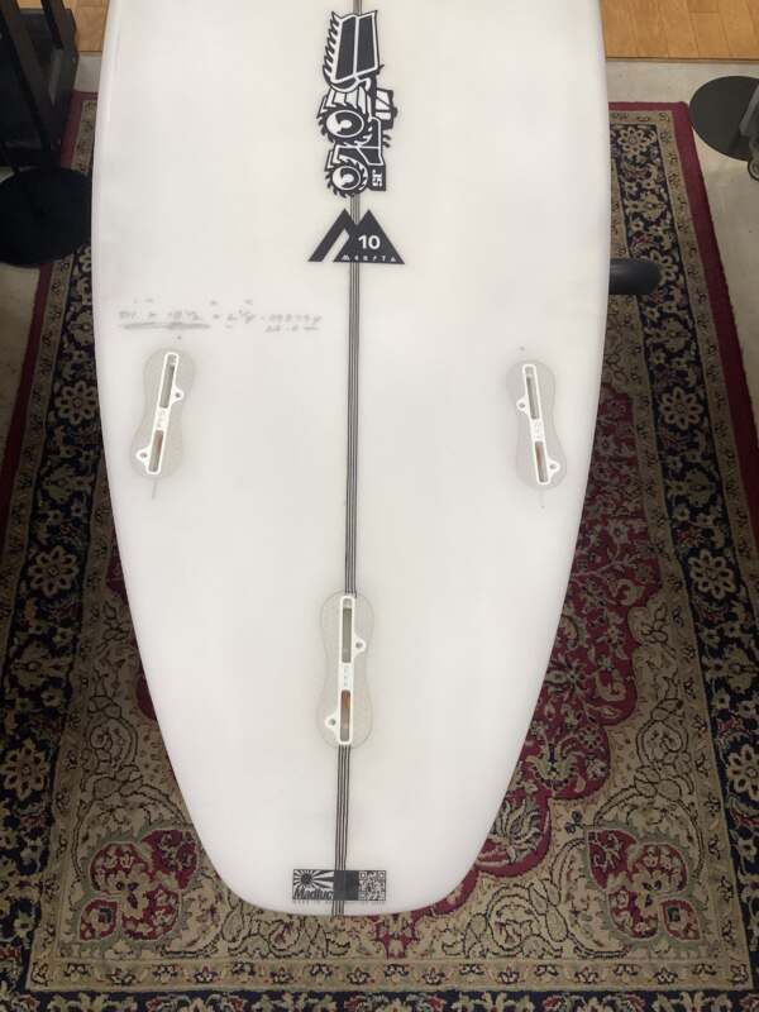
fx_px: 906
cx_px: 380
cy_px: 506
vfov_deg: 58.4
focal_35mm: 31
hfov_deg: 45.4
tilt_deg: -64.3
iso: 64
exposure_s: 1/100
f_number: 2.4
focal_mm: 3.3
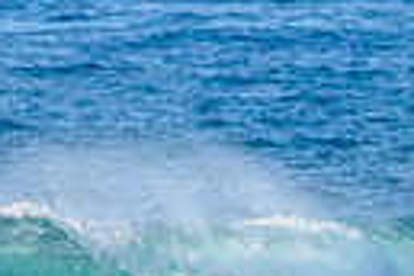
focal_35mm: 2747
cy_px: 337
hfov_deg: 0.8
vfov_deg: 0.5
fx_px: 31588
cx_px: 153
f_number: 5.6
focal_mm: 500
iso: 250
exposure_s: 1/2000
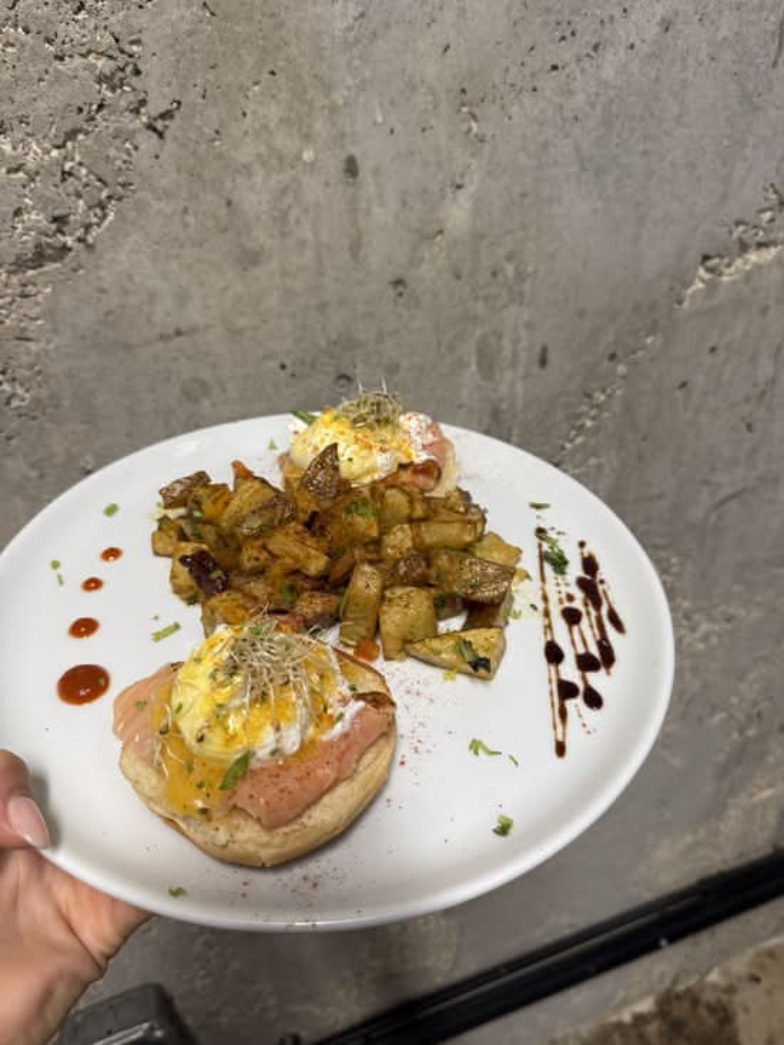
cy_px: 522
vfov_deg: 71.6
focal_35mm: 24
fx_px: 725
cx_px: 392
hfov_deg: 56.8
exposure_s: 1/60
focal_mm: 6.76
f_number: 1.78
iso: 160
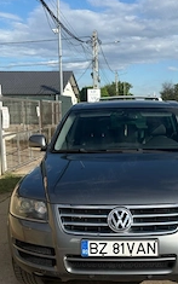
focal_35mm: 47
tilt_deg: -14.0
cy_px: 199
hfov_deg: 27.2
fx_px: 365
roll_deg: +0.1
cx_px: 122
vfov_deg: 41.8
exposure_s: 1/3125
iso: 50
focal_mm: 5.96
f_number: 1.6
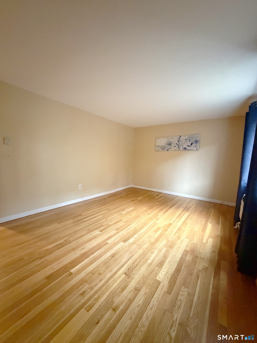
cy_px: 172
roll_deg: -1.9
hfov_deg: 85.7
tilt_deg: -5.7
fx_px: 139
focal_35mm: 14
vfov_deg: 102.1
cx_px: 128
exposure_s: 1/60
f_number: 2.2
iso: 1250
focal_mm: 2.22
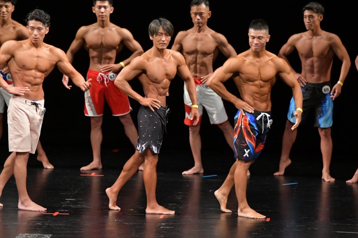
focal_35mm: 285
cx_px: 179
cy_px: 119
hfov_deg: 7.2
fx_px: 2833
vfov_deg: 4.8
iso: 3200
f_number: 5.6
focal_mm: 190
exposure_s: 1/400
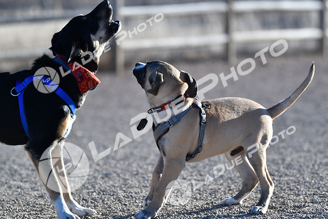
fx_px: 1586
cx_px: 164
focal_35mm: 174
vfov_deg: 7.9
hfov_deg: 11.8
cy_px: 110
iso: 320
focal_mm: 116
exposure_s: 1/4000
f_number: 2.8
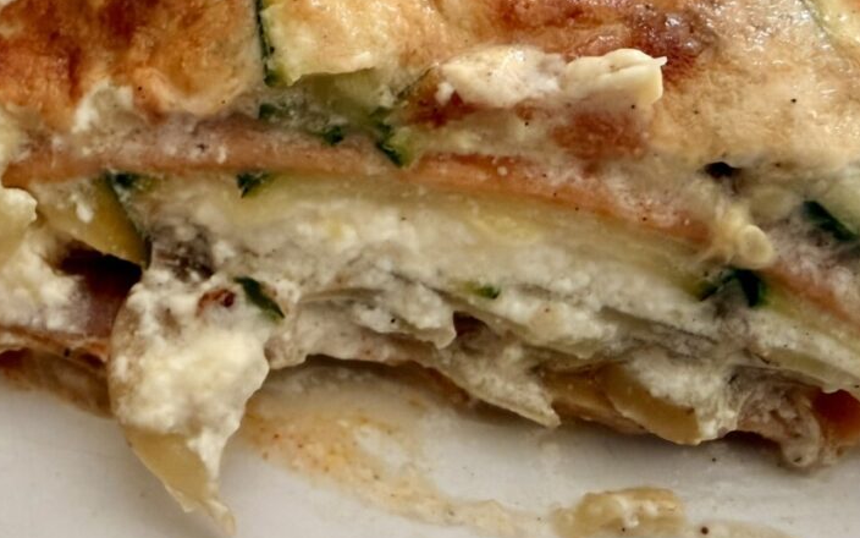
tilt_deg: -48.5
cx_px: 439
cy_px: 183
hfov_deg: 52.7
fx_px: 867
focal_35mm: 37
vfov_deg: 34.2
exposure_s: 1/99
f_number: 2.2
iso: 250
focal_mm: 2.22
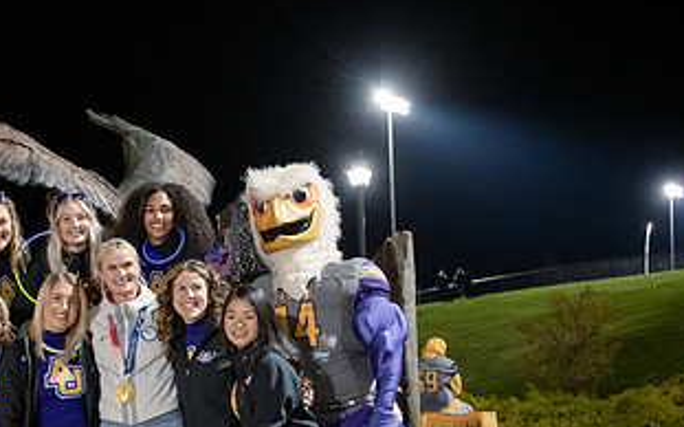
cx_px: 86
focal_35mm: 57
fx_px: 1062
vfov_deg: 22.0
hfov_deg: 34.0
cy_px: 415
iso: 4000
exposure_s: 1/80
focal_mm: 30
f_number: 3.5
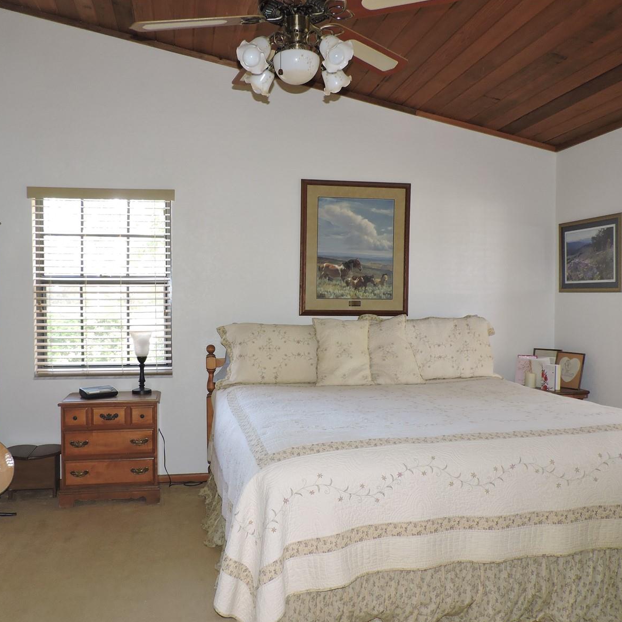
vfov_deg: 55.6
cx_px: 266
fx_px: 590
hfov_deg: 55.4
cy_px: 315
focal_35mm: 29
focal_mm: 4.3
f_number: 3
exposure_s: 1/30
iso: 200
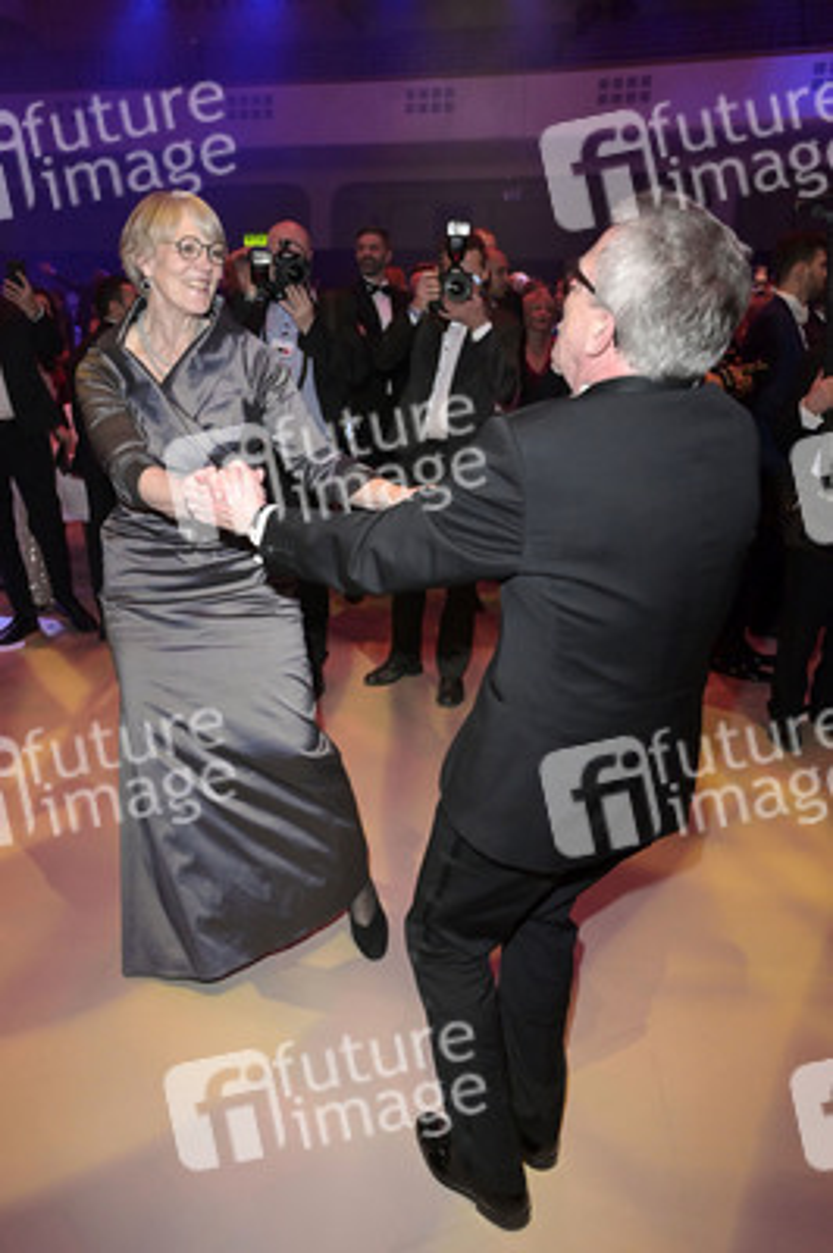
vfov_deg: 69.4
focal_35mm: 26
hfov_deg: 49.5
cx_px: 416
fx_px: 904
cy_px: 626
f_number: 5.6
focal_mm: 26
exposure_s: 1/250
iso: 4000
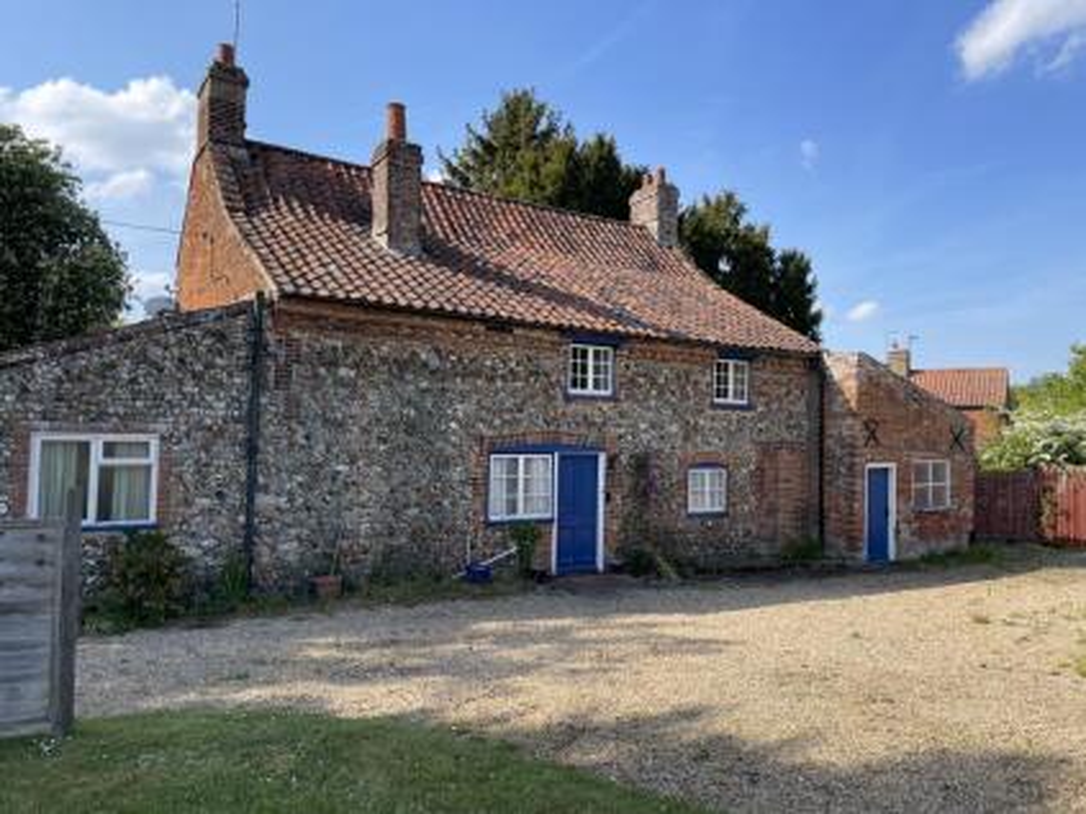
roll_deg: -0.4
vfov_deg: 53.0
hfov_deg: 67.3
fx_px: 815
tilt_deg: +2.3
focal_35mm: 26
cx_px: 543
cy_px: 407
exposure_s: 1/1916
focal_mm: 4.2
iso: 32
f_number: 1.6
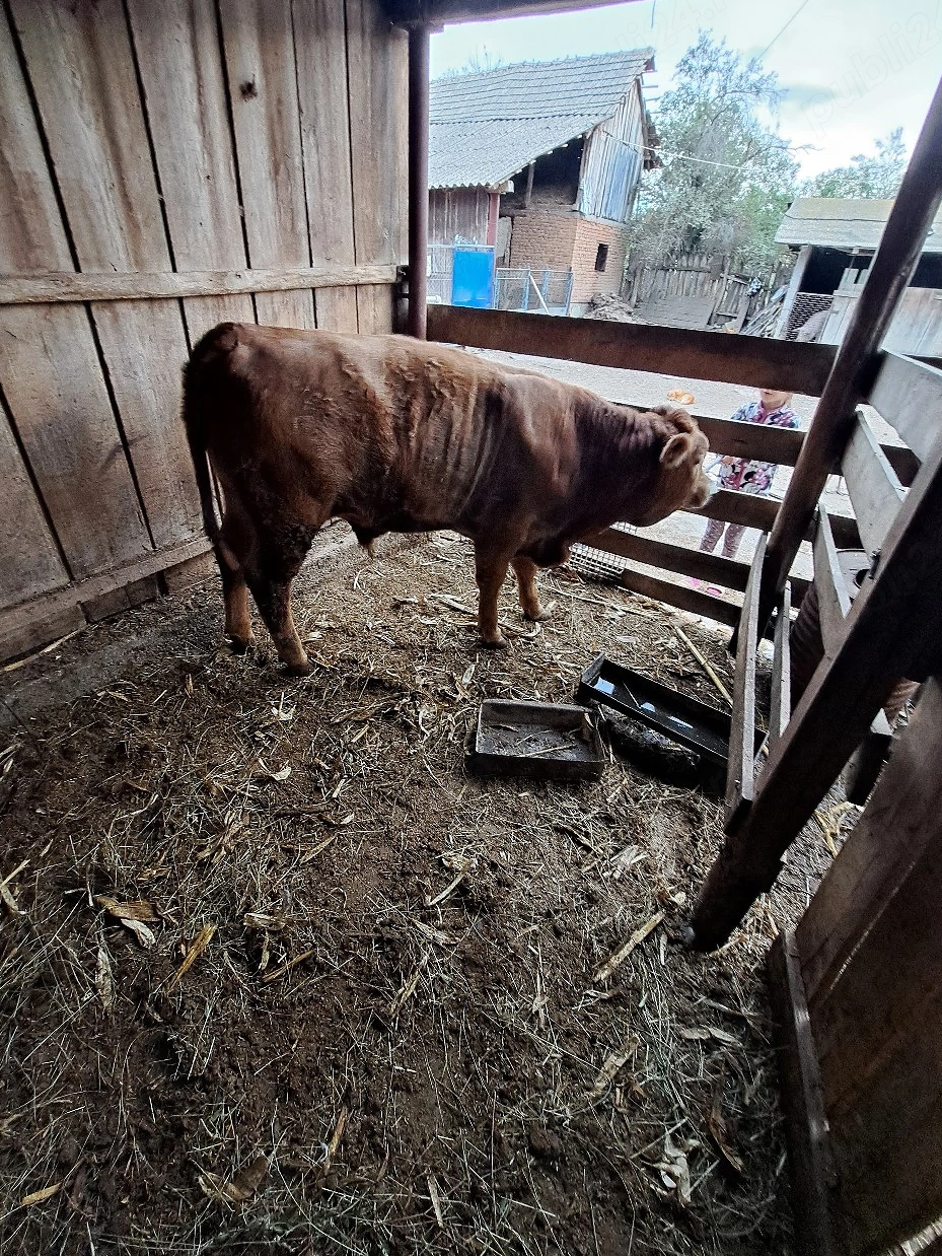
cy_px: 612
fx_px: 508
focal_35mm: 14
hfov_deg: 85.6
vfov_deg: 102.0
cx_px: 451
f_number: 2.2
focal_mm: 1.74
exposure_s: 1/50
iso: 125
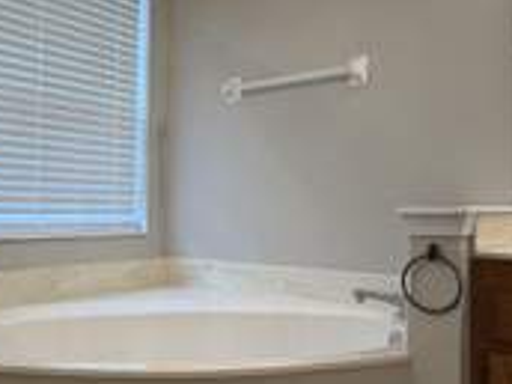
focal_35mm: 39
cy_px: 195
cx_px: 193
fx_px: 577
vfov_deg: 36.8
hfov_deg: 47.4
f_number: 2.2
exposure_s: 1/120
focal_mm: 2.22
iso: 125
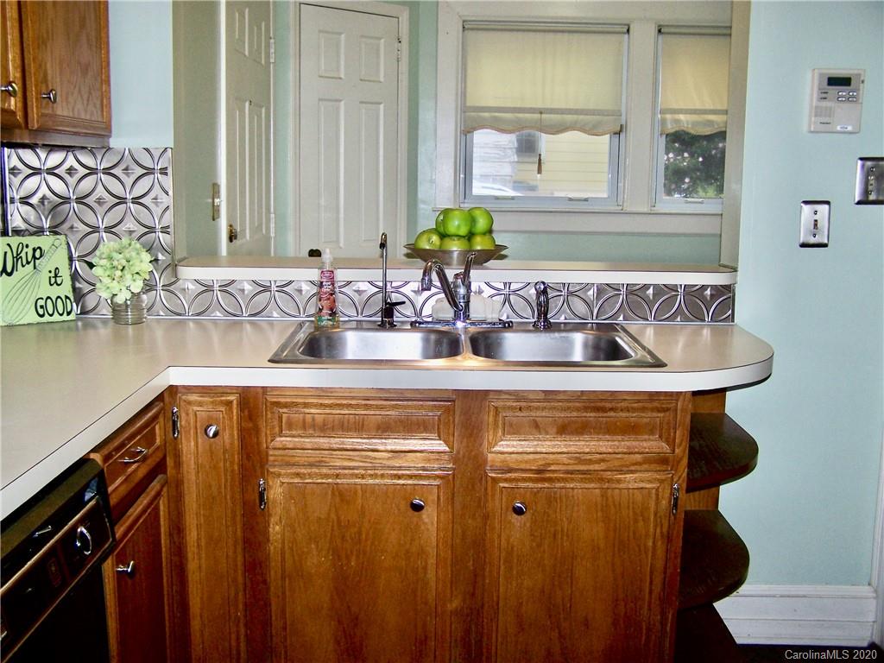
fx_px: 970
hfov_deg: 49.0
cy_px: 332
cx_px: 442
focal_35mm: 38
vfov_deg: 37.7
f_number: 2.8
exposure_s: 1/60
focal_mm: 6.3
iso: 80
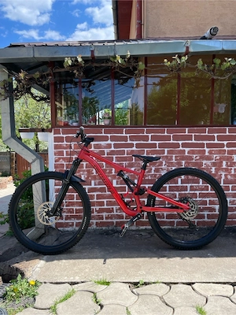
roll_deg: +0.0
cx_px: 118
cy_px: 158
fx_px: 236
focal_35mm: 26
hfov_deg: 53.1
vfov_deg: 67.3
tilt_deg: -3.8
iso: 32
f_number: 1.6
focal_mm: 4.2
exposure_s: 1/1335
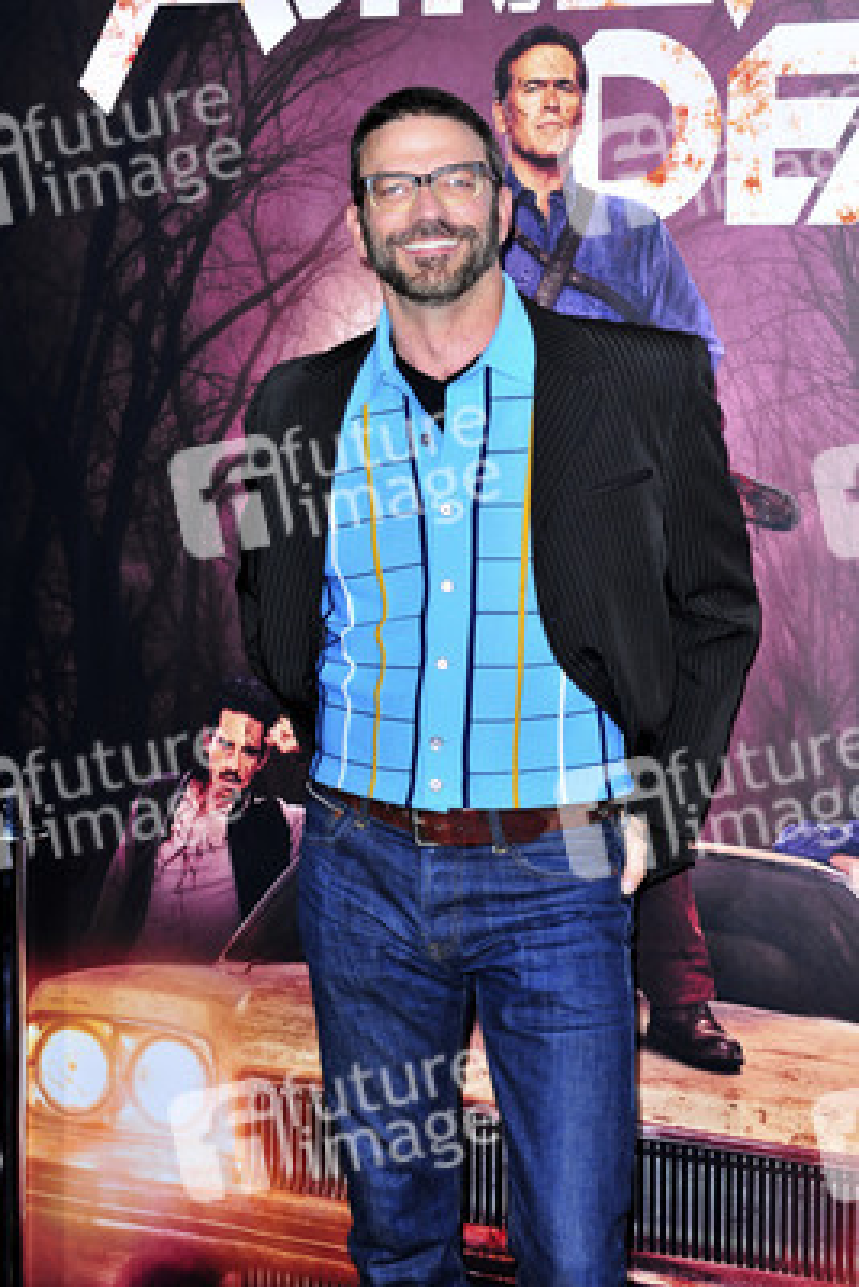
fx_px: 2503
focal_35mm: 70
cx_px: 430
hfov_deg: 19.5
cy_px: 644
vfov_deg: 28.8
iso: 640
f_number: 5.6
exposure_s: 1/320
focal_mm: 70
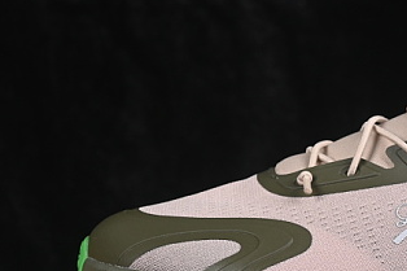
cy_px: 142
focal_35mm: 191
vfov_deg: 7.2
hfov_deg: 10.7
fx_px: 2158
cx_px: 410
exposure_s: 1/80
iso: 160
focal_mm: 50
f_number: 7.1
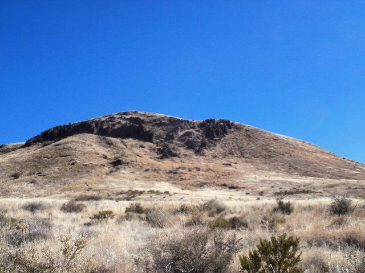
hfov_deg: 52.6
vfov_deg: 40.7
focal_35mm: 35
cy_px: 136
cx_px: 182
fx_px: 369
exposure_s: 1/500
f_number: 5.5
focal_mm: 6.3
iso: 80
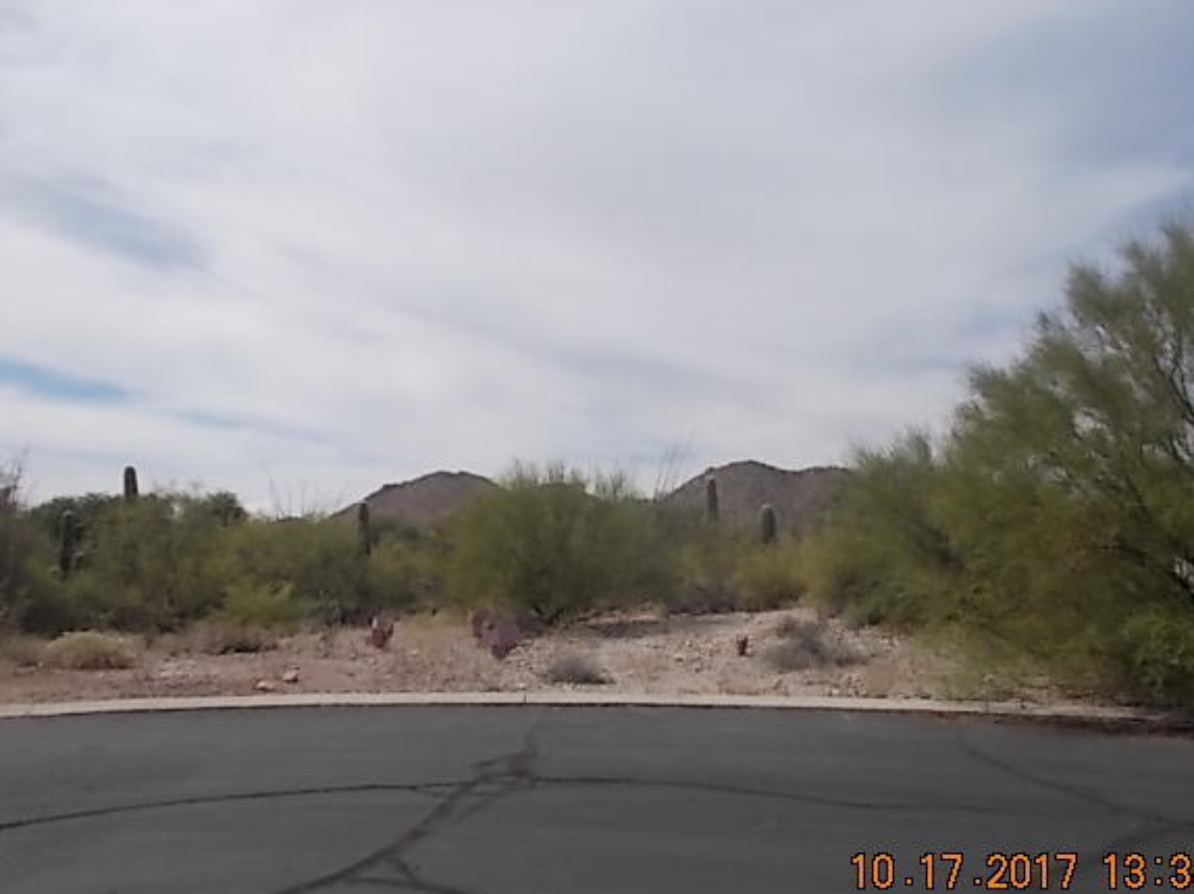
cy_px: 491
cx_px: 616
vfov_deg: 48.1
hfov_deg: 61.7
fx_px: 1000
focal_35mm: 29
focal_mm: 4.6
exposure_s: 1/320
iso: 80
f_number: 8
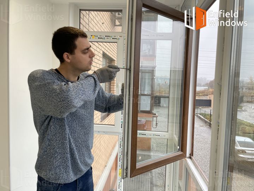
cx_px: 127
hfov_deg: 67.3
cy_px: 96
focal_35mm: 26
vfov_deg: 53.1
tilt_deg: -3.2
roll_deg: -2.0
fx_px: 191
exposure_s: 1/121
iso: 100
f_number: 1.6
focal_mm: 4.2
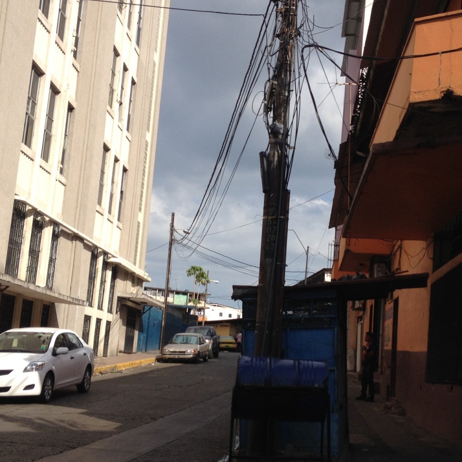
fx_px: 785
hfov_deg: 32.7
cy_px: 258
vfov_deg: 32.8
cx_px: 278
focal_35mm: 52
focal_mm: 4.28
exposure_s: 1/1783
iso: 50
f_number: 2.4
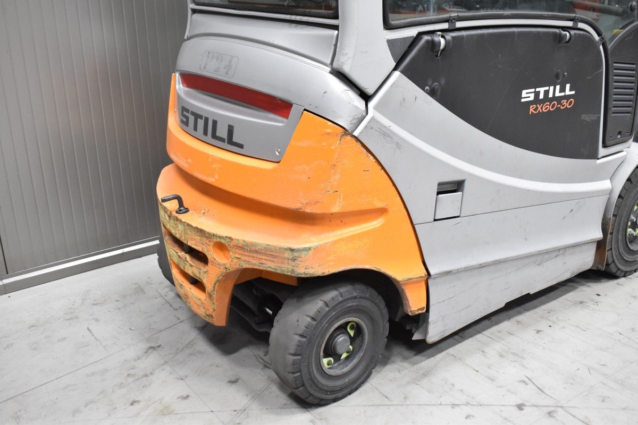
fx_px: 638
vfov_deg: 36.9
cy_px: 212
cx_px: 319
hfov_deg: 53.1
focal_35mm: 36
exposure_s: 1/30
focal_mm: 24
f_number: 4.5
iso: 1600
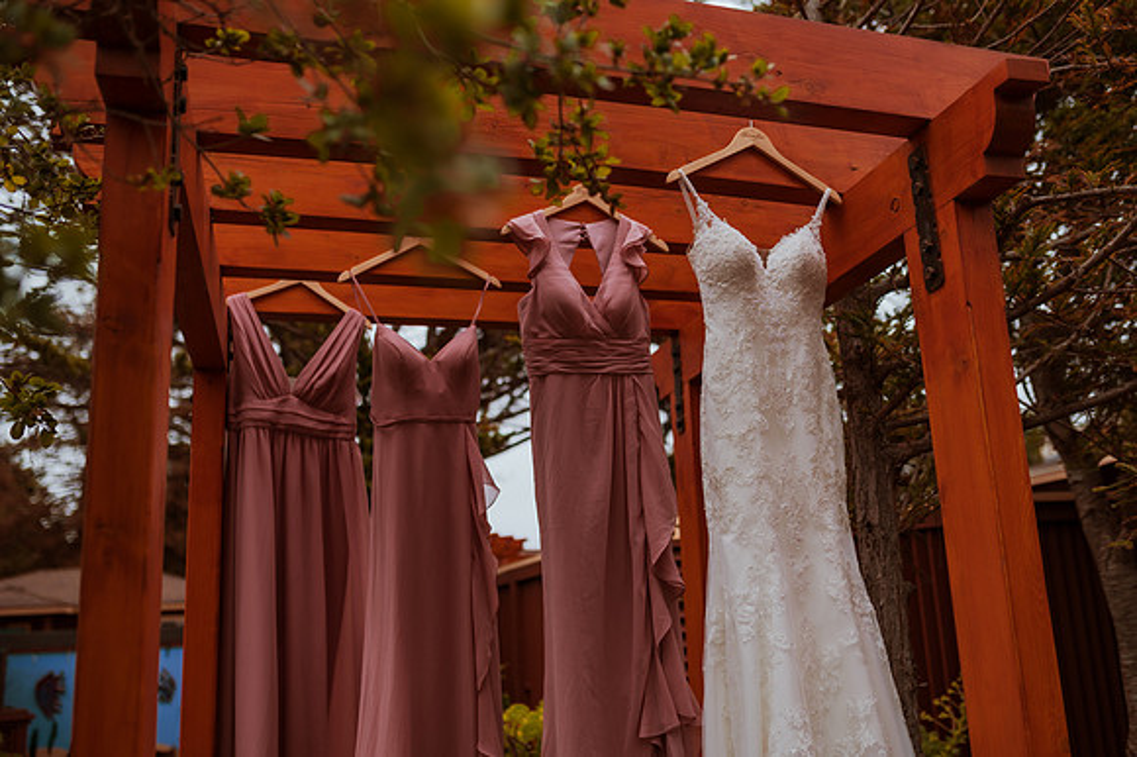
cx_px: 568
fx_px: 1105
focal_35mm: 35
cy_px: 378
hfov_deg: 54.5
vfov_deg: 37.8
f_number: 2.2
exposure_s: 1/1600
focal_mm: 35
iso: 100
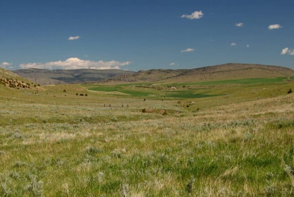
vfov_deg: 20.5
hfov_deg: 30.2
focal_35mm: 66
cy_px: 146
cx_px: 89
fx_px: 539
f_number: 5.6
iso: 100
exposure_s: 1/125
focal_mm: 28
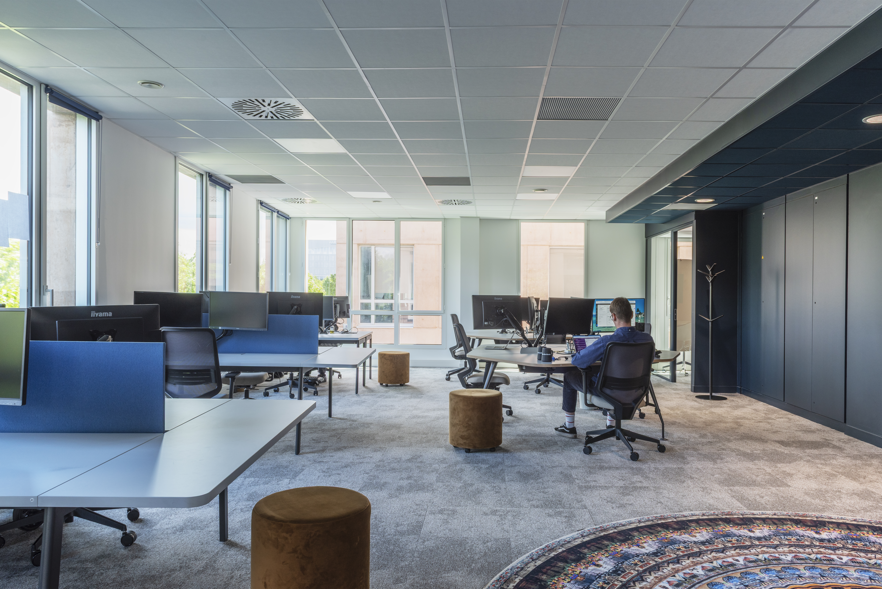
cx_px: 441
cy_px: 294
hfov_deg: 73.7
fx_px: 588
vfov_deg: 53.2
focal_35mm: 24
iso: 100
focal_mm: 24
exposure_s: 1/6
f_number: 11
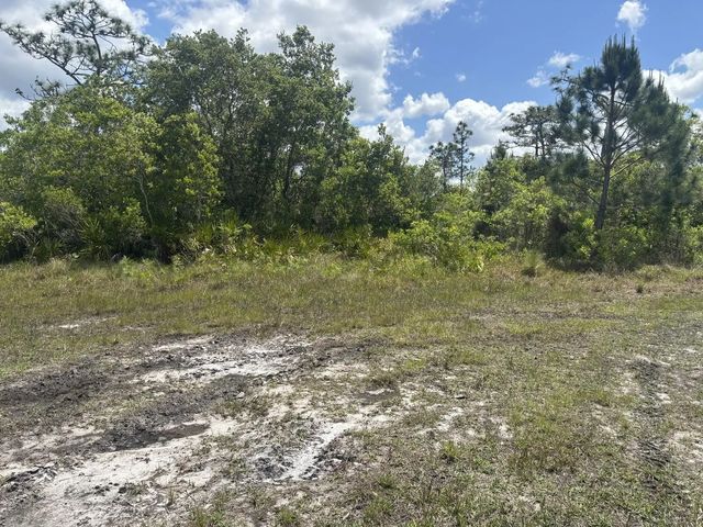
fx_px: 528
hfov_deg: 67.3
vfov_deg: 53.1
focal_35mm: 26
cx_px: 352
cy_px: 264
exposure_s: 1/3021
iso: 50
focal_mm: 5.96
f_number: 1.6
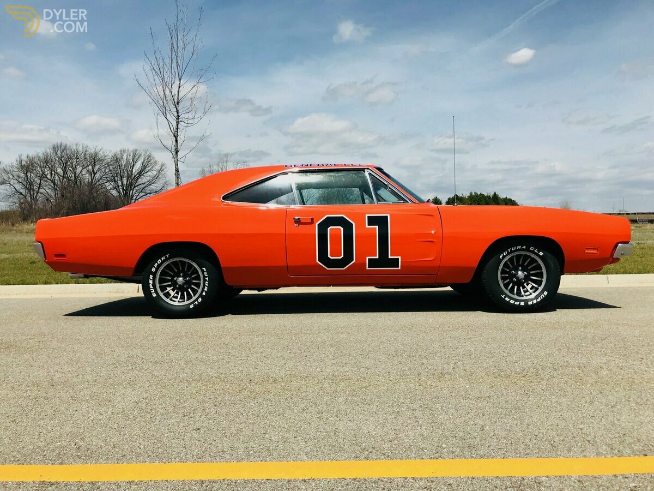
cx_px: 327
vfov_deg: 49.7
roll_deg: +1.1
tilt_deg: -1.5
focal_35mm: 28
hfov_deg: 63.4
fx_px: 529
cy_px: 246
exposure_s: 1/4167
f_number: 1.8
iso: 20
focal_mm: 3.99
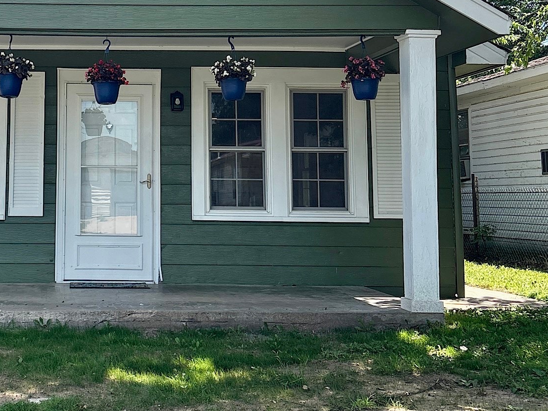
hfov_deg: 40.2
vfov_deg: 31.5
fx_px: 712
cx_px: 101
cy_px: 97
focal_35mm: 45
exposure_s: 1/2012
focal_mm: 5.96
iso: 64
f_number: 1.6
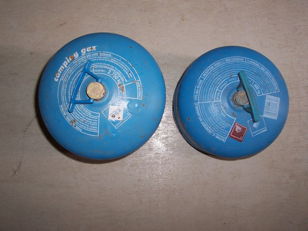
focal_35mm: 37
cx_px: 154
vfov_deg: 38.7
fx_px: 329
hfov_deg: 50.1
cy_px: 116
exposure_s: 1/60
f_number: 2.8
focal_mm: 5.6
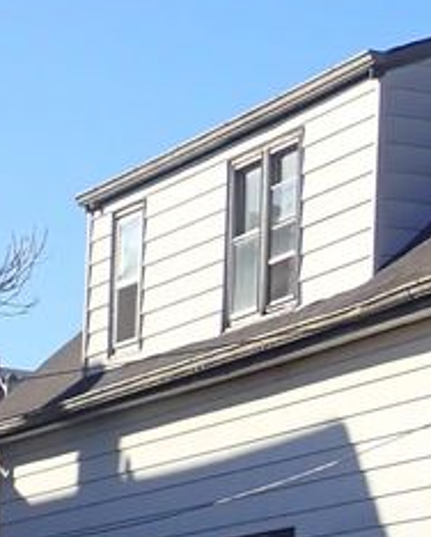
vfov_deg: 11.9
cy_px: 303
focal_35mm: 162
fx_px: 2576
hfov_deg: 9.1
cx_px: 782
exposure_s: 1/800
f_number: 3.5
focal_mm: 6.83
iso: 100
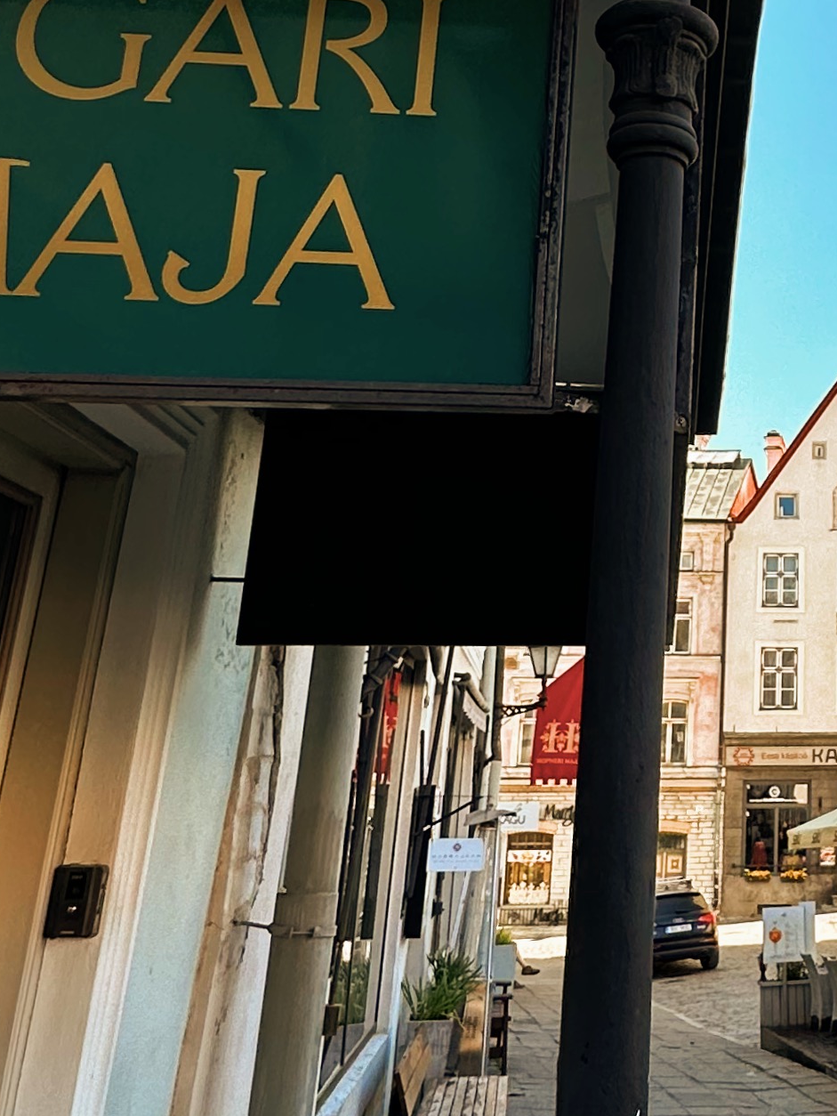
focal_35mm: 45
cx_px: 876
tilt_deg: +19.4
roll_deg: +1.0
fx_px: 1450
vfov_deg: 41.1
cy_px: 306
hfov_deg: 29.6
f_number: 2.2
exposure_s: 1/320
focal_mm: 2.22
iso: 40
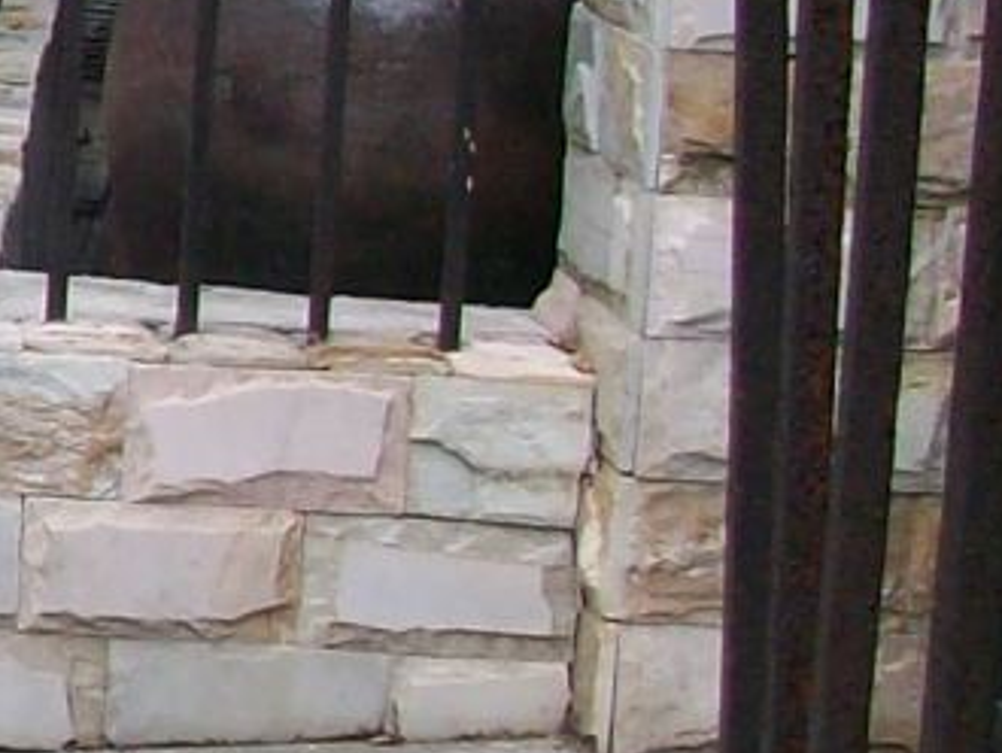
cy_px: -431
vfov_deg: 6.9
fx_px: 6112
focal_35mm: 211
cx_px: -1512
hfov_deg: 8.5
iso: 64
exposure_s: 1/156
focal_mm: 5.7
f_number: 2.8
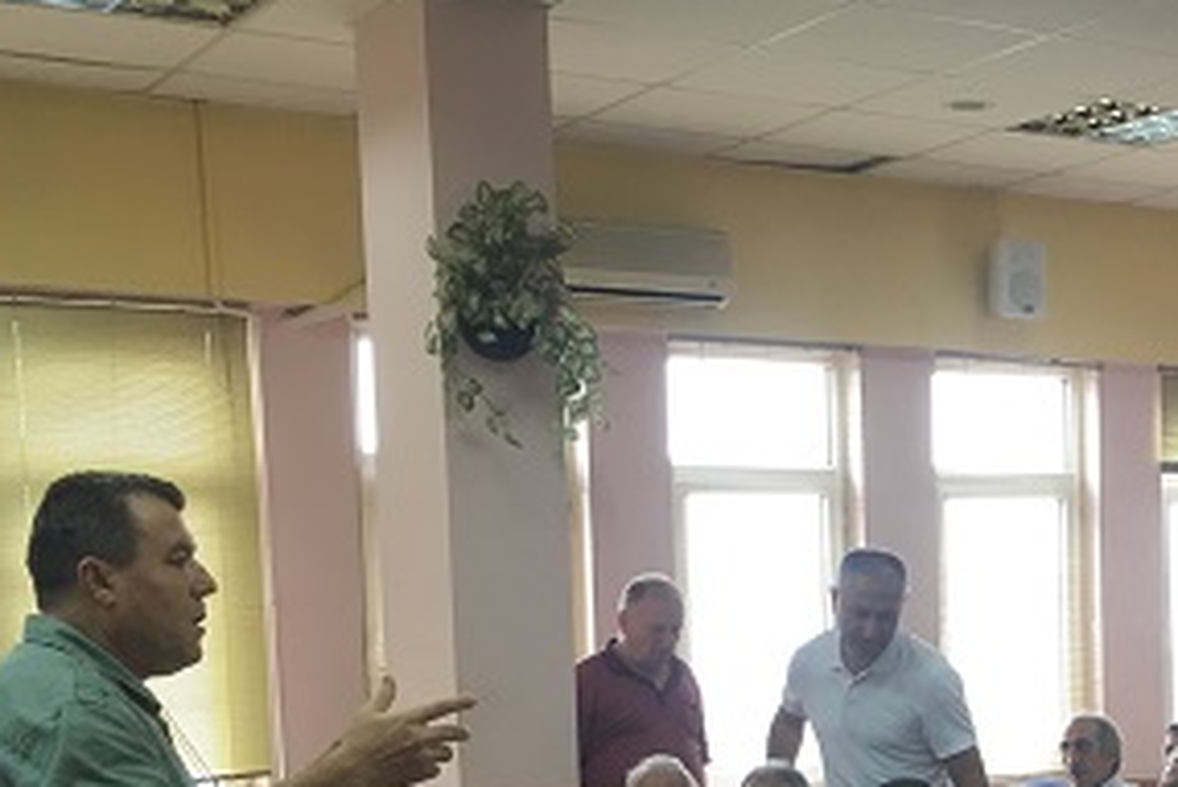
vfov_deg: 19.8
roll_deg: +1.6
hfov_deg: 28.2
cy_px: 762
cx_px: 1188
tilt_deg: -5.9
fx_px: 2193
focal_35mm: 67
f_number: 2.2
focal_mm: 4.15
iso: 50
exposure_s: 1/33
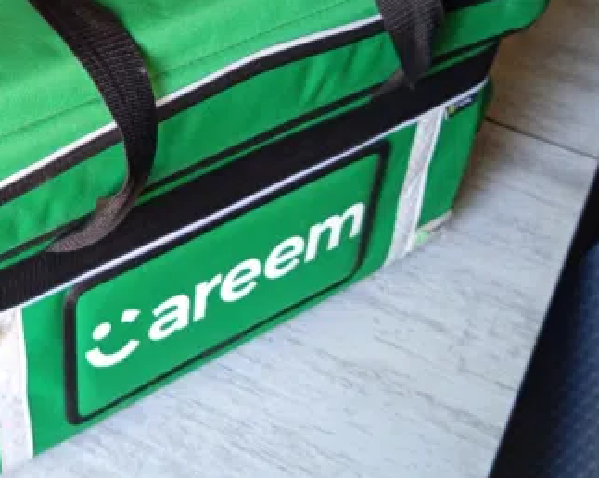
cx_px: 69
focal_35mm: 60
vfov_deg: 25.1
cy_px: 117
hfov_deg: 30.2
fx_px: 1063
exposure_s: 1/33.3
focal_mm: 5.24
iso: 545
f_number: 1.7
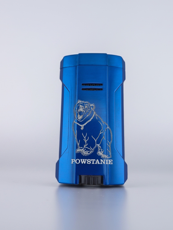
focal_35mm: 23
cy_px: 115
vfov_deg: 73.9
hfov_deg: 58.9
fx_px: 153
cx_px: 86
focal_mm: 5.4
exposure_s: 1/570
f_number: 1.8
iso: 80
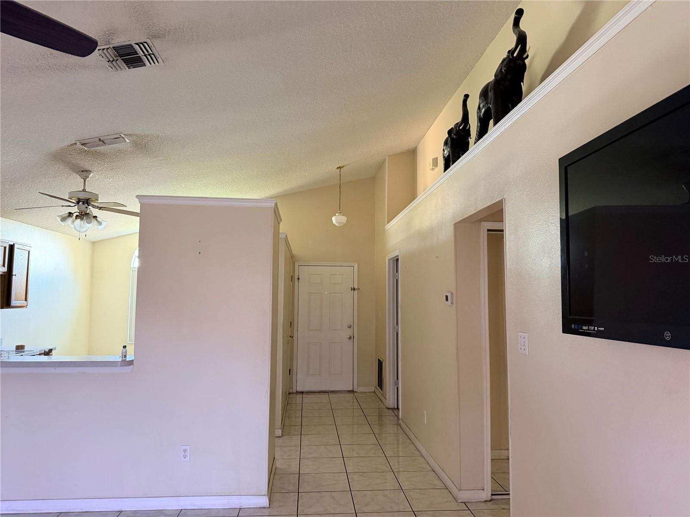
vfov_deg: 56.8
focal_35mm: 24
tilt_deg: +4.2
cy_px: 258
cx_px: 345
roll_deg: +0.0
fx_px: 478
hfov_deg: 71.6
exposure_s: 1/60
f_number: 1.78
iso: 400
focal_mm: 6.76
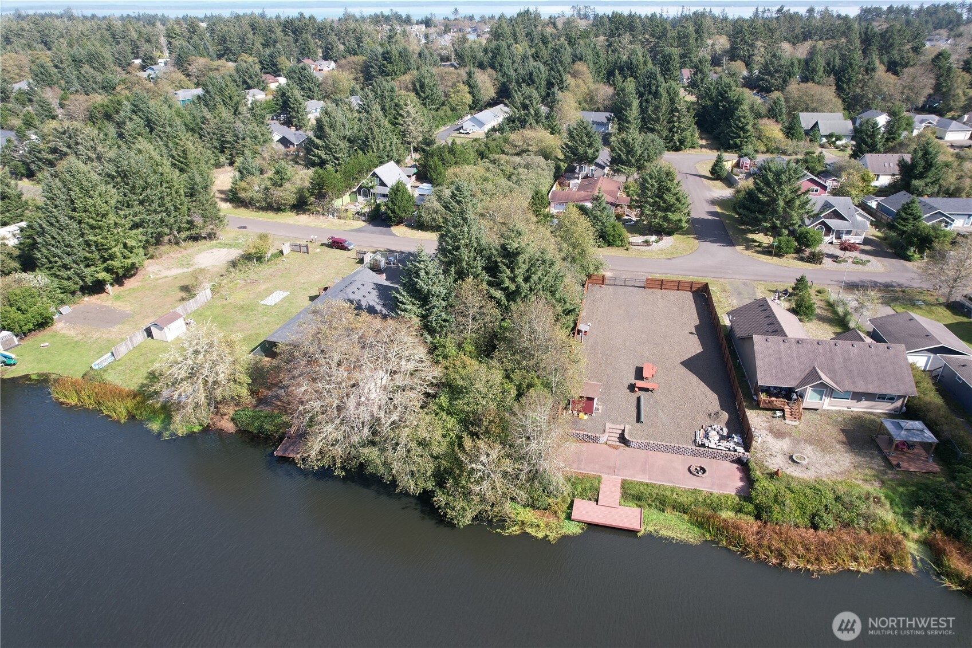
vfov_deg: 57.2
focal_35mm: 22
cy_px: 324
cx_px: 486
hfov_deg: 78.6
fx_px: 594
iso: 110
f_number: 2.8
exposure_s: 1/725
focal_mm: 8.38
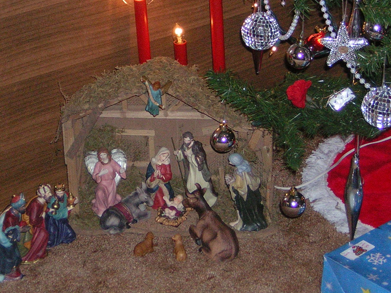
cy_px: 116
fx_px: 1344
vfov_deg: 12.4
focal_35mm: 119
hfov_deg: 16.6
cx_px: 186
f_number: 4.2
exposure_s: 1/60.1
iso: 200
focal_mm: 11.6
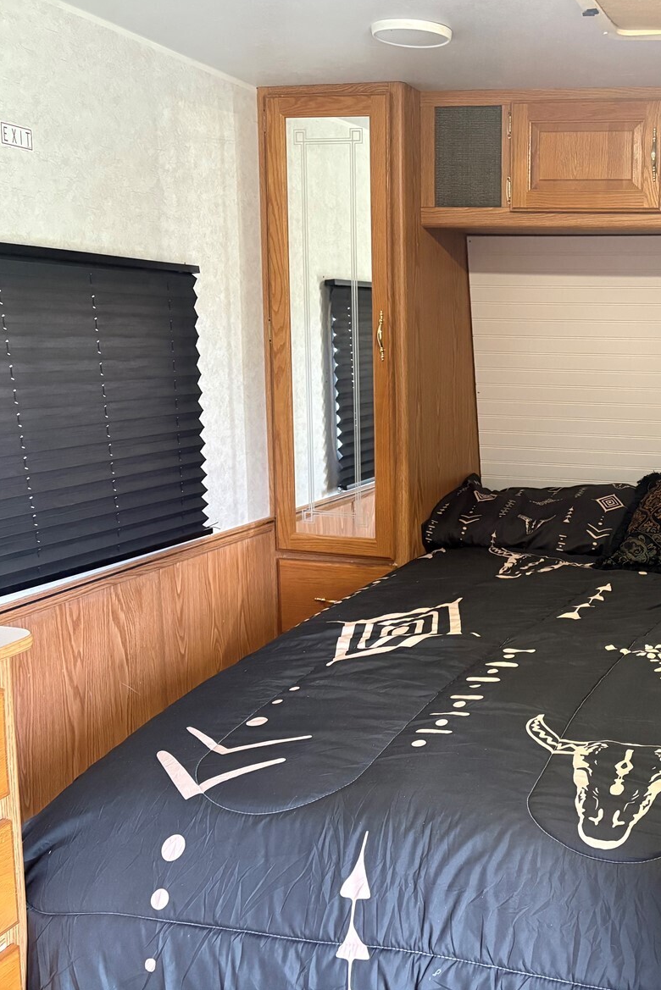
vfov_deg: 51.9
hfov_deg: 34.2
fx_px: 1018
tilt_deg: -6.6
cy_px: 484
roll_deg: -0.1
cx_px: 580
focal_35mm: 37
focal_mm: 5.96
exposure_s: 1/60
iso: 400
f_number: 1.6
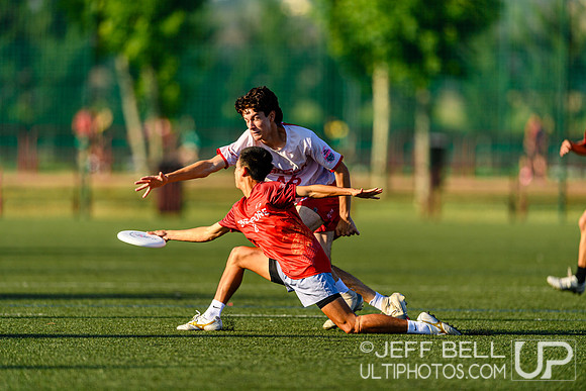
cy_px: 196
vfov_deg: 3.4
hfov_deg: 5.2
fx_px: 6512
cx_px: 293
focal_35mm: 400
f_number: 3.2
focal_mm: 400
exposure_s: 1/1600
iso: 100
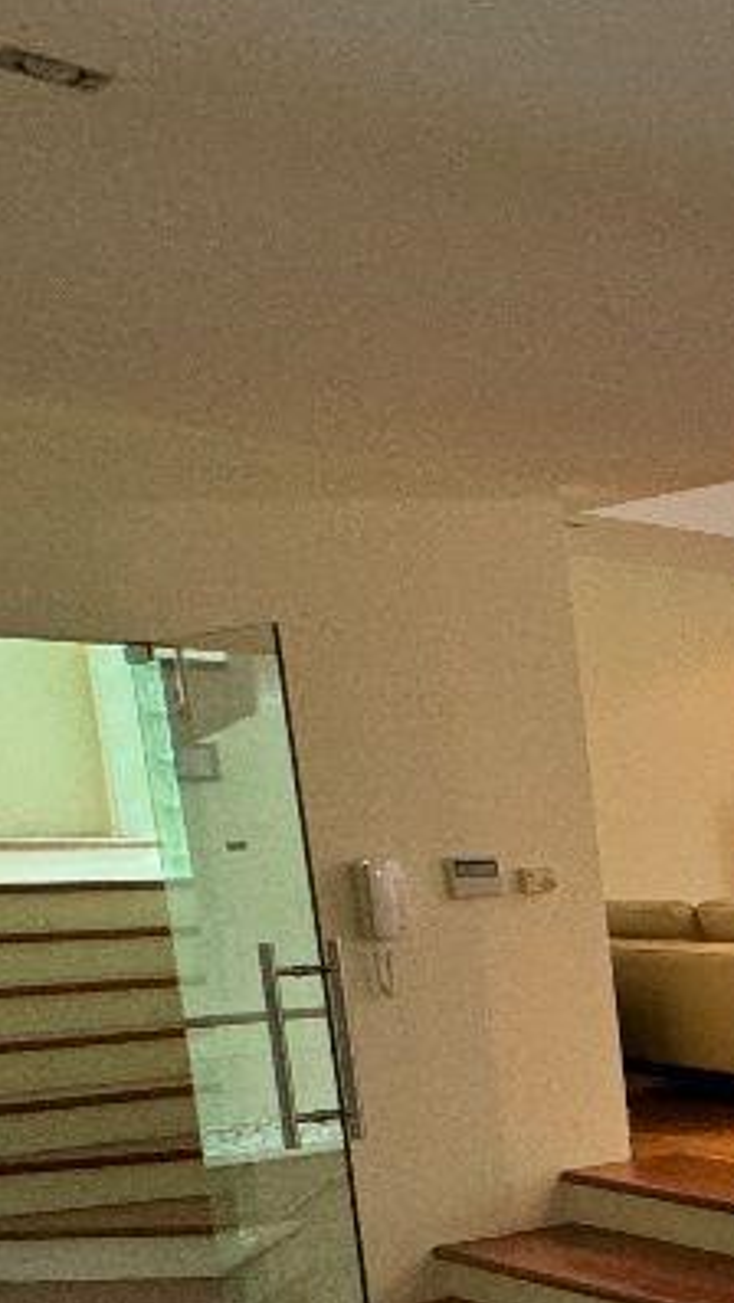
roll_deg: +0.7
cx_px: 1963
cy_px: 1015
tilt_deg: -6.6
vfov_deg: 42.8
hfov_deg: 13.3
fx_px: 1591
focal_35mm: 46
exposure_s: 1/100
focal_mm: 2.22
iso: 200
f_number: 2.2
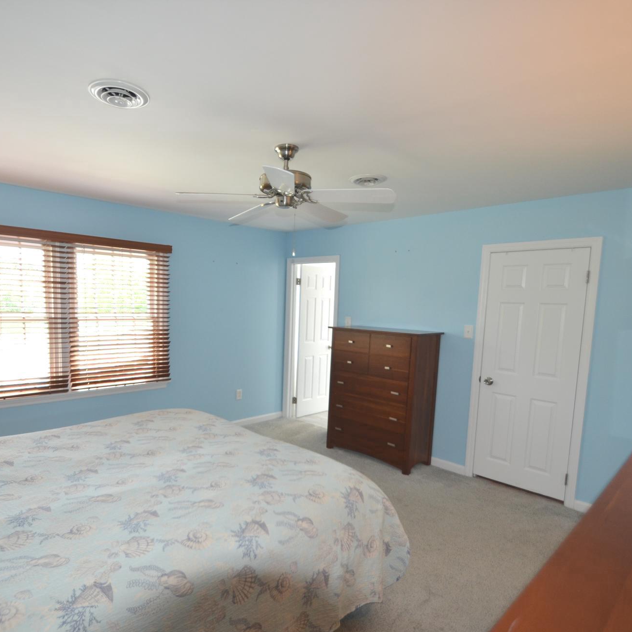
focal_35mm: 20
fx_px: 413
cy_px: 328
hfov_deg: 74.5
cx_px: 274
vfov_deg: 74.8
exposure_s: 1/100
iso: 400
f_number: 3.5
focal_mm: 10
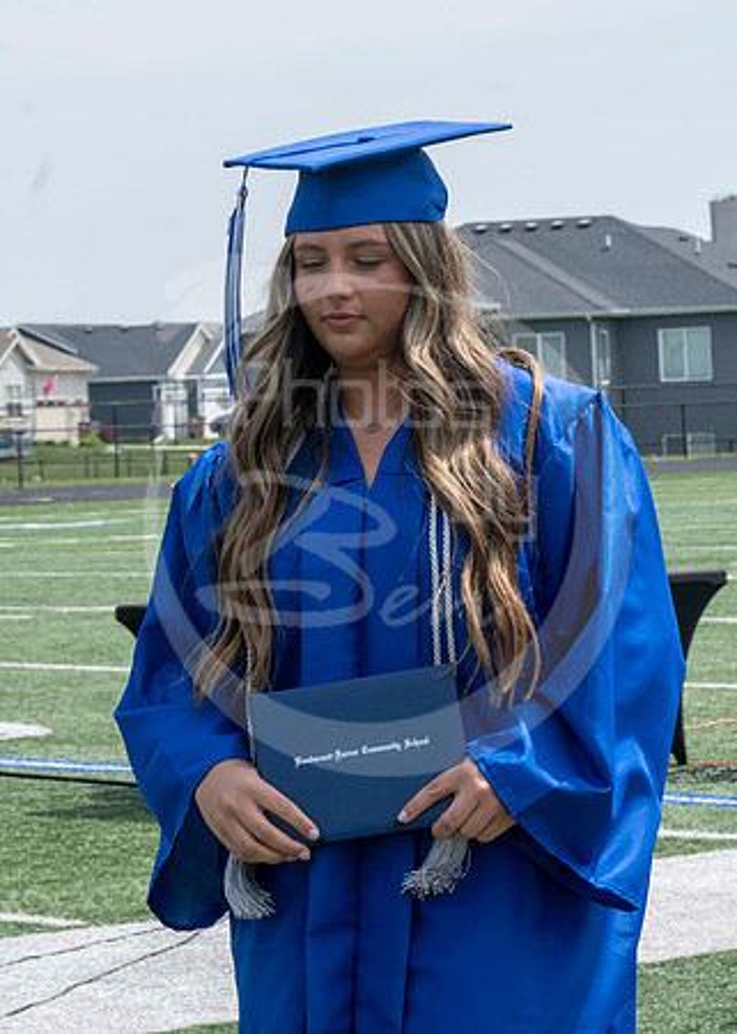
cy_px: 340
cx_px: 104
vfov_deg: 12.3
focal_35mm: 163
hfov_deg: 8.8
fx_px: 4788
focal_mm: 70
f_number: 13
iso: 200
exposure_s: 1/250
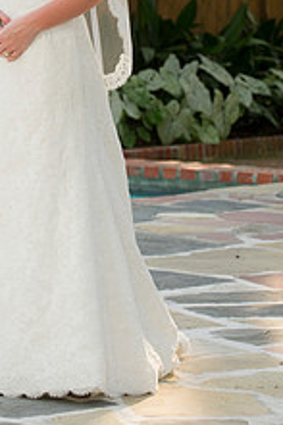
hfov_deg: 6.1
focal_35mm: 224
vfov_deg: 9.2
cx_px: 68
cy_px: 54
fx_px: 2645
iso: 400
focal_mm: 110
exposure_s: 1/80
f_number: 5
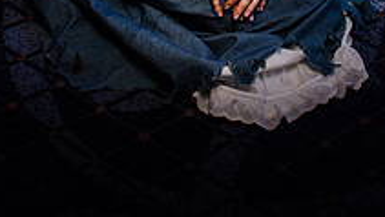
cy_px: -157
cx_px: 190
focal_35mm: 87
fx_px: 889
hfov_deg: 24.4
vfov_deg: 12.8
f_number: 16
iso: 200
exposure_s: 1/180
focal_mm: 26
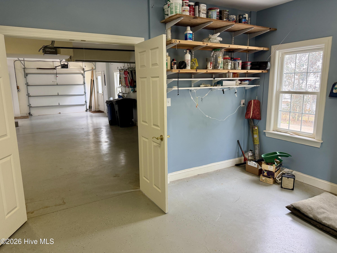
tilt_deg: -9.1
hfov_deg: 71.6
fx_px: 234
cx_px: 168
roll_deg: +1.0
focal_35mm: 24
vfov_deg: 56.8
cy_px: 126
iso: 200
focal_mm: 6.76
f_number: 1.78
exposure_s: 1/120
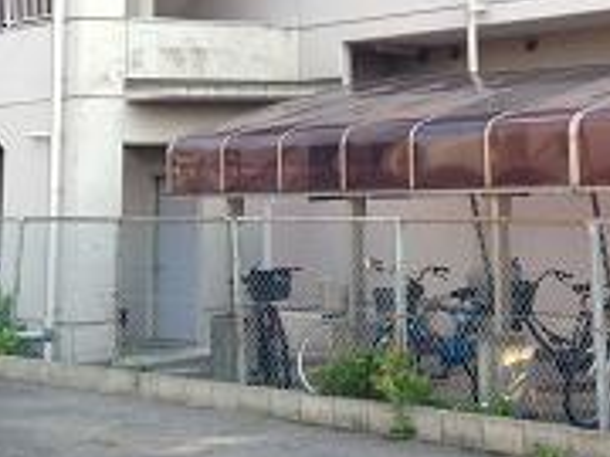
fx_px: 1586
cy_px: -95
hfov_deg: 21.3
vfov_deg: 15.8
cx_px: 556
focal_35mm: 90
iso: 50
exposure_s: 1/231
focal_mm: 4.13
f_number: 2.4
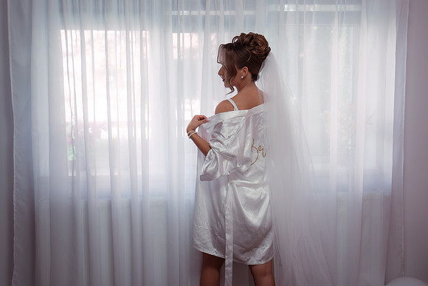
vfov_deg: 35.6
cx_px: 203
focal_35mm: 37
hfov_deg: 51.5
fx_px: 444
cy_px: 122
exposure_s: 1/640
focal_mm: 30
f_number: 2.8
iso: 1250
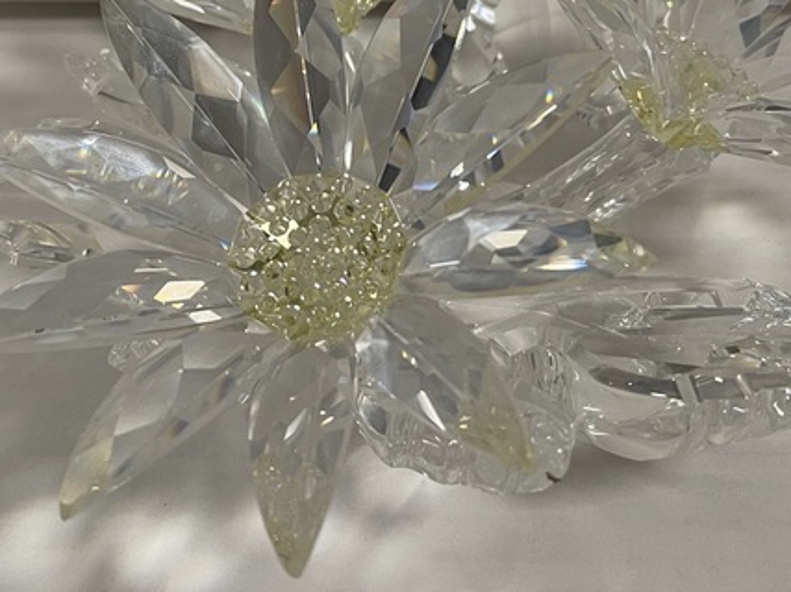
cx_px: 389
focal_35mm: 60
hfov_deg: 32.2
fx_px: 1371
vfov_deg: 23.6
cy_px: 41
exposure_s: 1/50
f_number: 1.6
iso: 64
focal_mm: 5.1
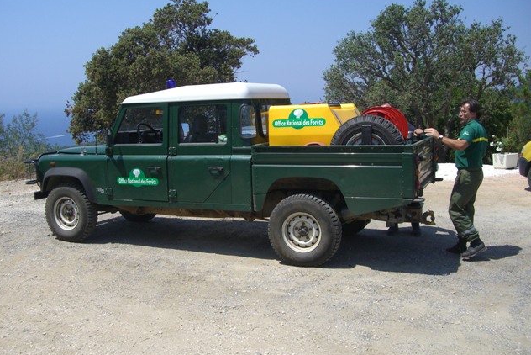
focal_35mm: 40
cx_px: 264
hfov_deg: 48.4
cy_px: 177
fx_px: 590
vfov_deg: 33.4
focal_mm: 7.9
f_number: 5.6
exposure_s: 1/320
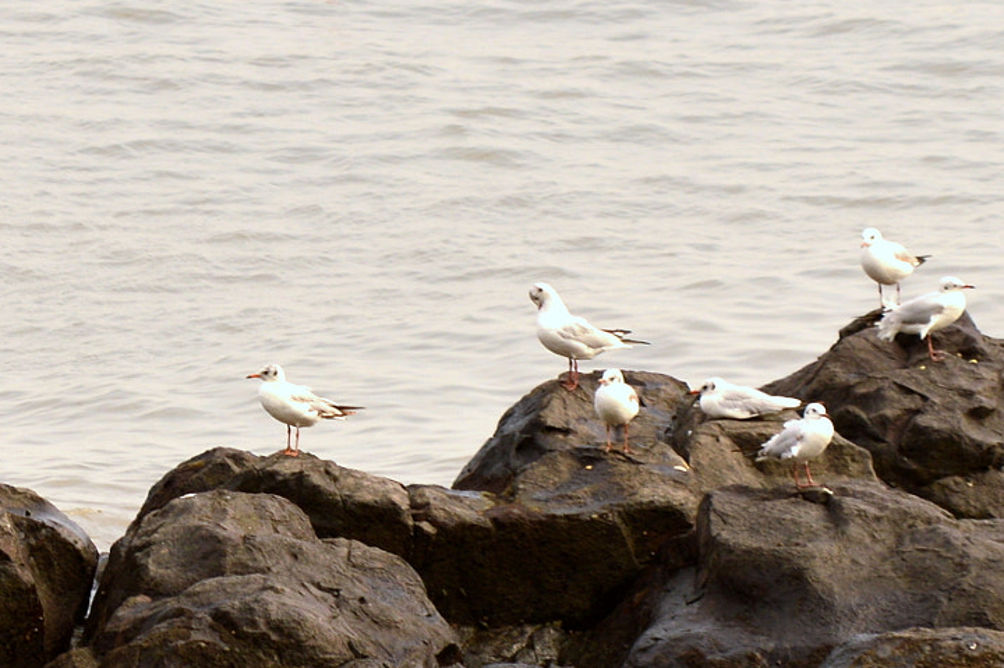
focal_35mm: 853
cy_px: 430
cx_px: 370
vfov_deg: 1.6
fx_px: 23772
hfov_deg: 2.4
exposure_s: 1/400
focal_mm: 200
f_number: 5.6
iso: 100
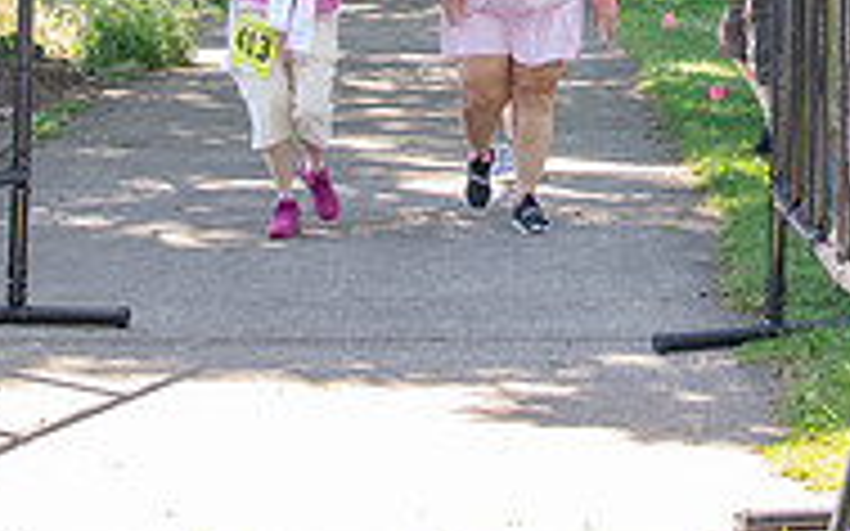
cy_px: -297
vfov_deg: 8.8
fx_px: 3335
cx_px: 621
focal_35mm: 144
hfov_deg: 14.5
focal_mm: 31
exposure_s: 1/400
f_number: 4
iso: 500
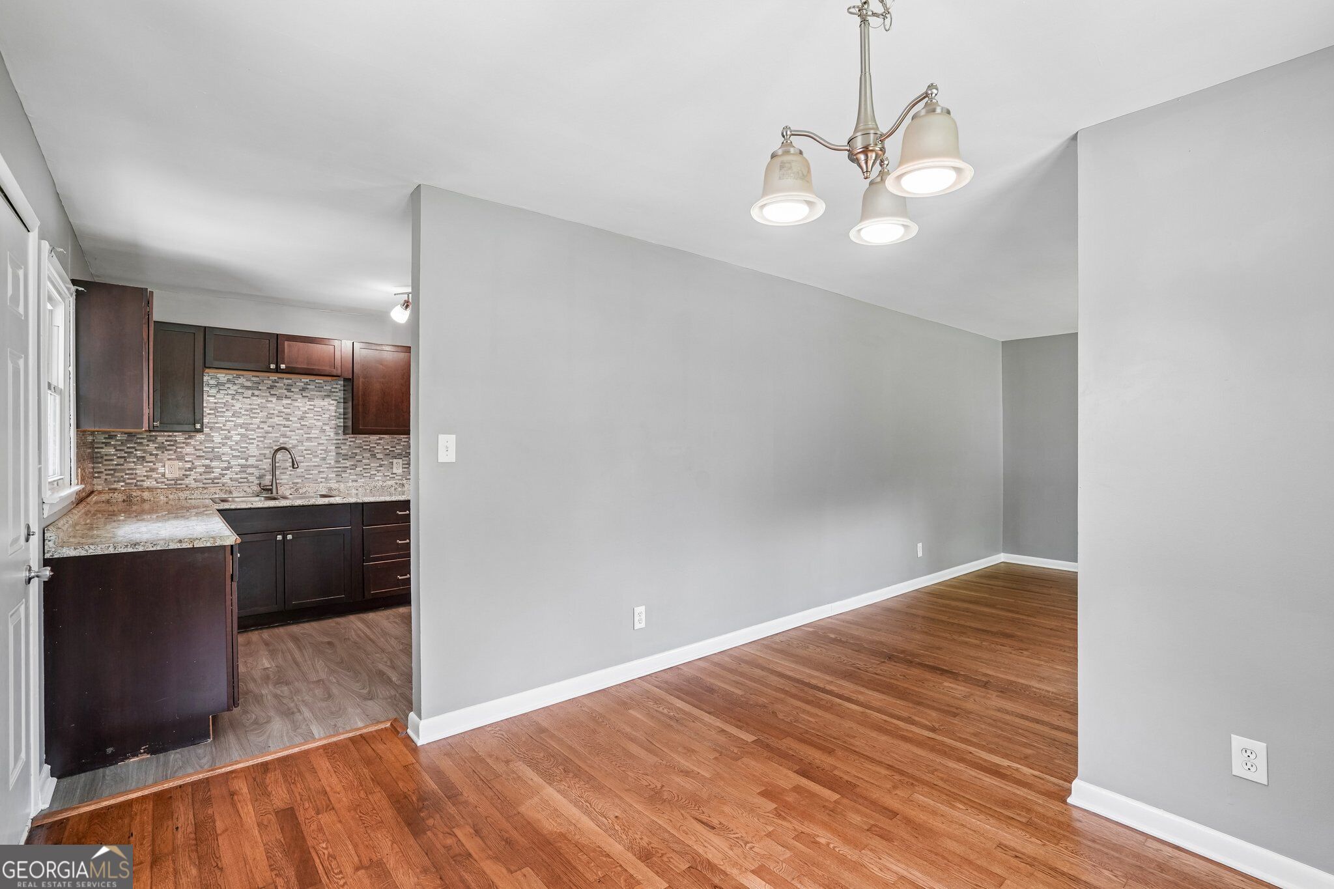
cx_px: 667
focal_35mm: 16
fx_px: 593
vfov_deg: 73.7
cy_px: 444
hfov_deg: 96.7
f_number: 8
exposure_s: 1/10
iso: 400
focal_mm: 16
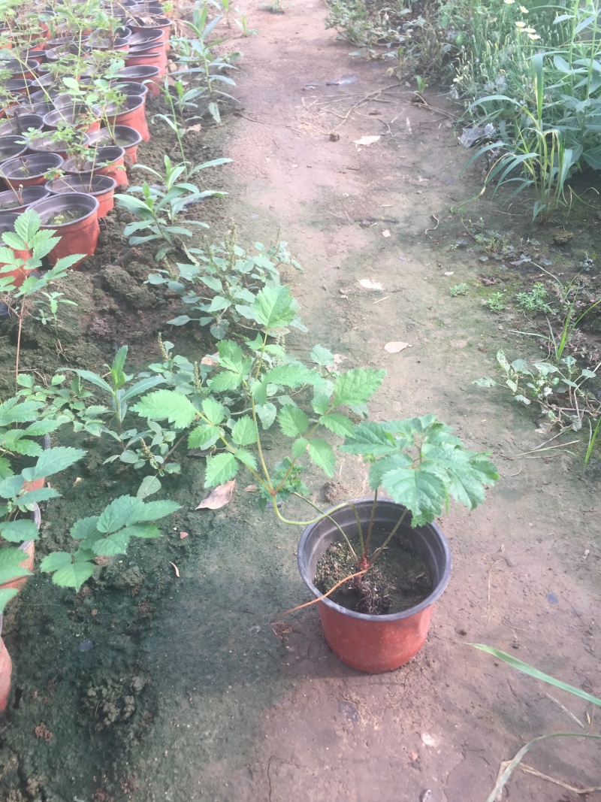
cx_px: 300
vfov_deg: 61.7
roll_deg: -0.6
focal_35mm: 29
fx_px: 671
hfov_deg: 48.2
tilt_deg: -41.8
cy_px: 401
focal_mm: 4.15
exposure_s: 1/100
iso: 40
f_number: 2.2
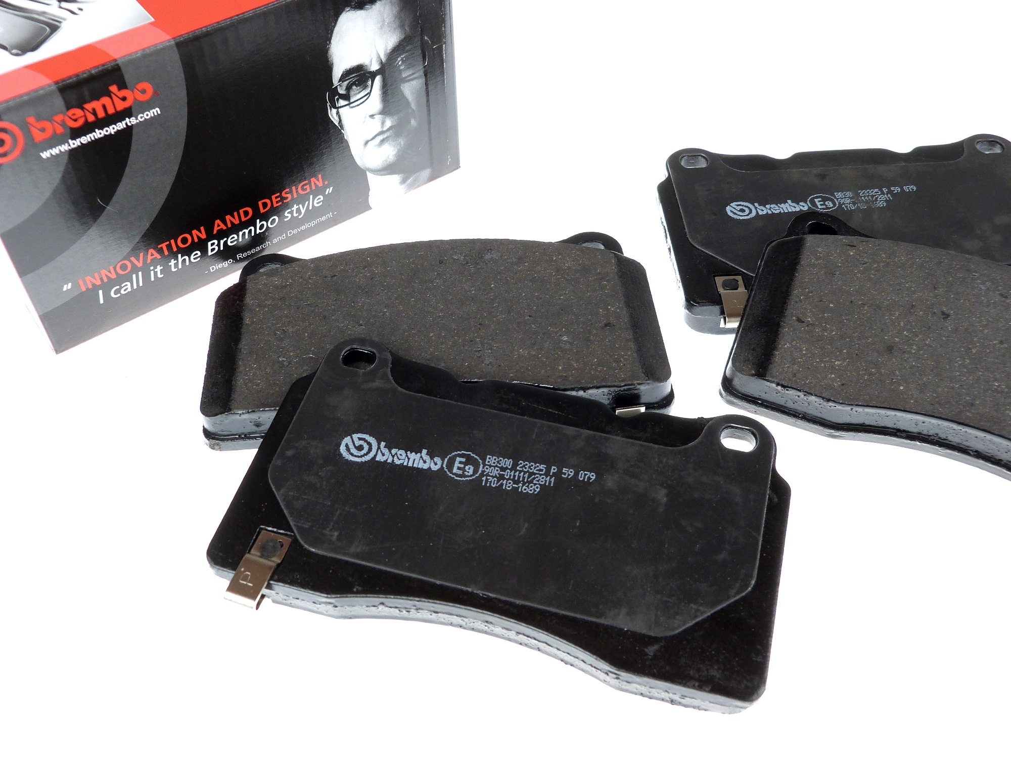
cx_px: 506
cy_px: 380
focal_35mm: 35
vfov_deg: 40.7
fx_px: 1022
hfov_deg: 52.6
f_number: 3
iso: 125
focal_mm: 6.2
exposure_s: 1/60
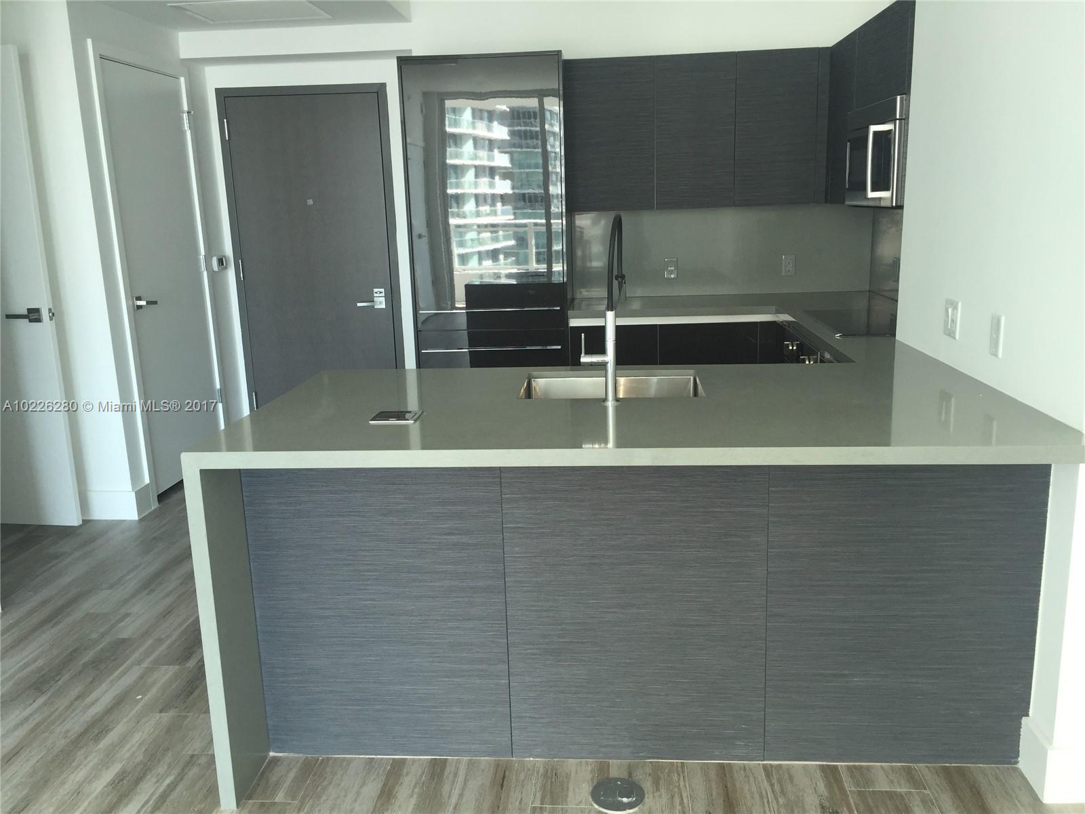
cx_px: 542
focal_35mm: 29
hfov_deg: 61.7
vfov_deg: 48.2
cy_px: 407
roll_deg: +1.7
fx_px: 909
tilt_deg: -12.6
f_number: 2.2
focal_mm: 4.15
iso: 32
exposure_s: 1/30
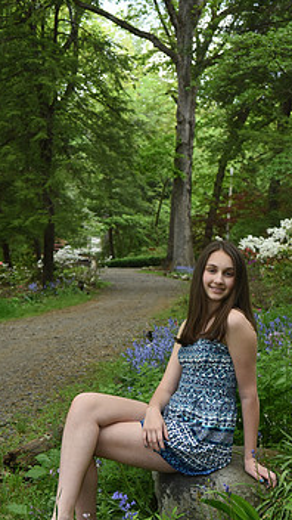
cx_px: 184
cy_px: 427
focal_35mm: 76
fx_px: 1046
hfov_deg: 15.9
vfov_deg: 27.2
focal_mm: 44
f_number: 6.3
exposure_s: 1/160
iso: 640
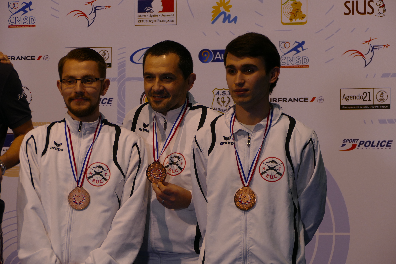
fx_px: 1694
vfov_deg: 8.9
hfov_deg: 13.3
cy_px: 132
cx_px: 198
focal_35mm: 154
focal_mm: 56.08
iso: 200
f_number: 3.9
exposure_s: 1/100
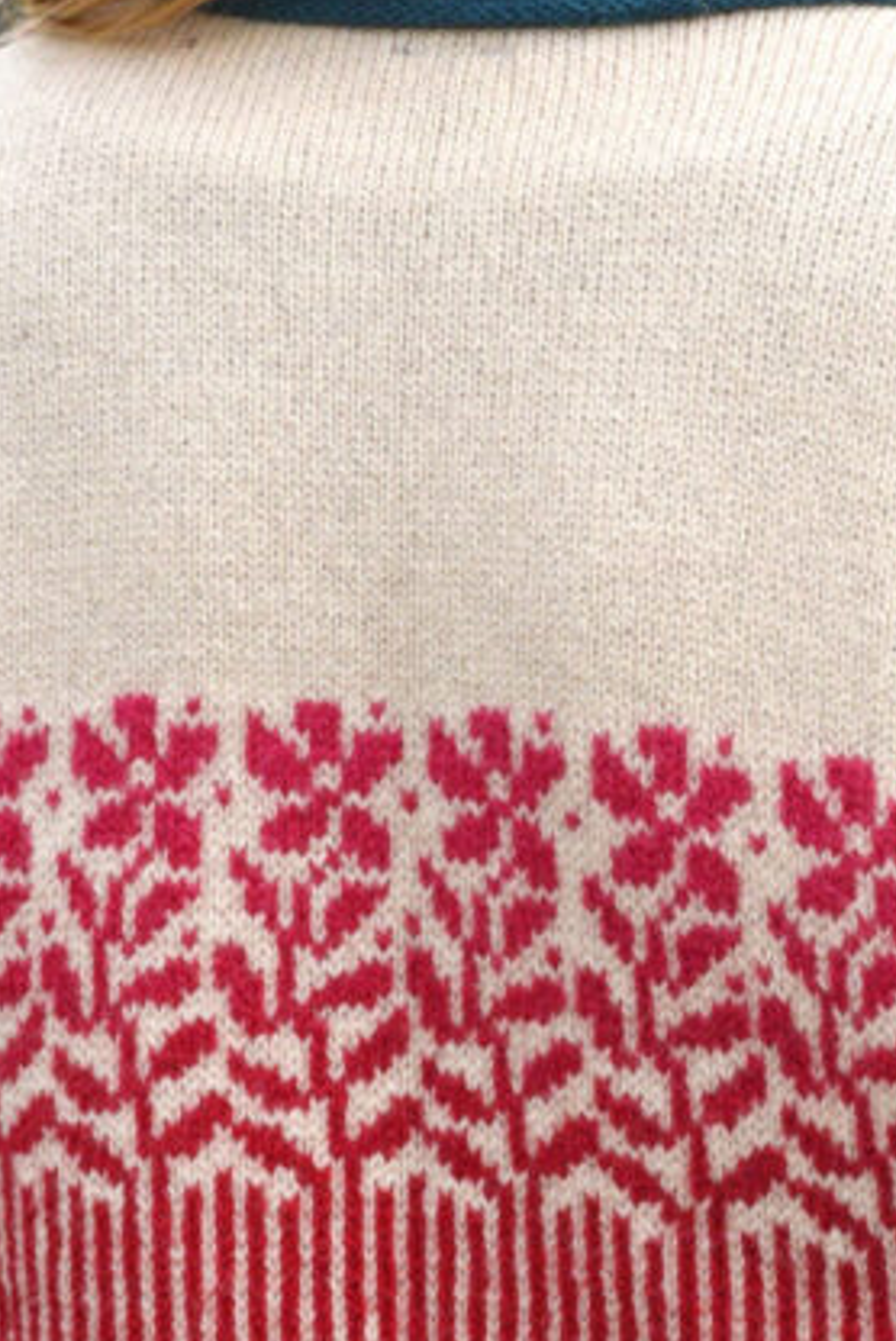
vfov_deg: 11.4
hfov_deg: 7.6
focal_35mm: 180
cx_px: 699
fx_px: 6708
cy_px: 874
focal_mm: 50
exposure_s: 1/500
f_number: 11
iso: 800
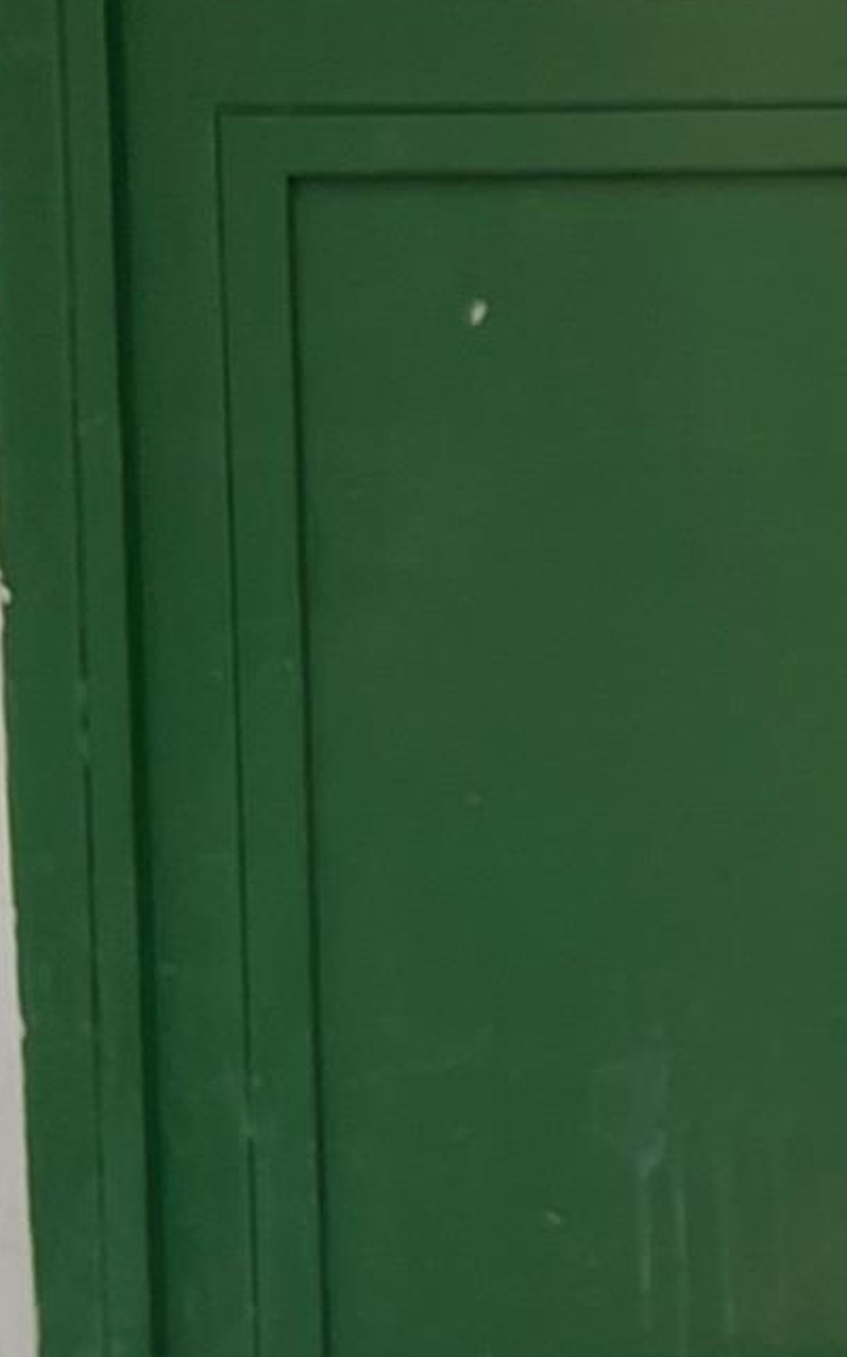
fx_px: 4471
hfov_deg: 9.4
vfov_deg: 17.2
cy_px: 568
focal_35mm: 121
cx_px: 2184
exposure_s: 1/155
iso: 40
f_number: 1.6
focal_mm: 5.1
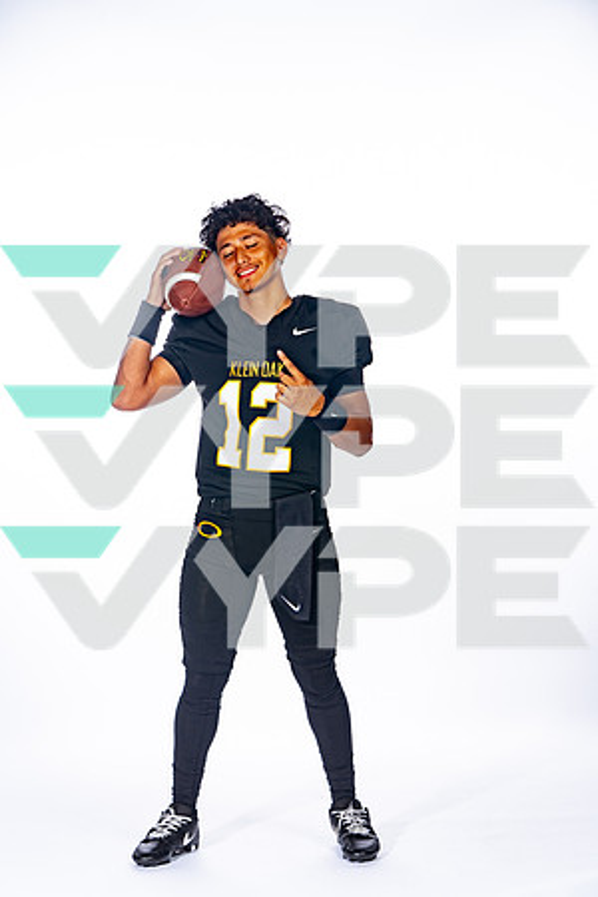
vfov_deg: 22.6
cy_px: 448
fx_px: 2242
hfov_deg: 15.2
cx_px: 299
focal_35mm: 90
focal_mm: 90
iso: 250
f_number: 8
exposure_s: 1/250
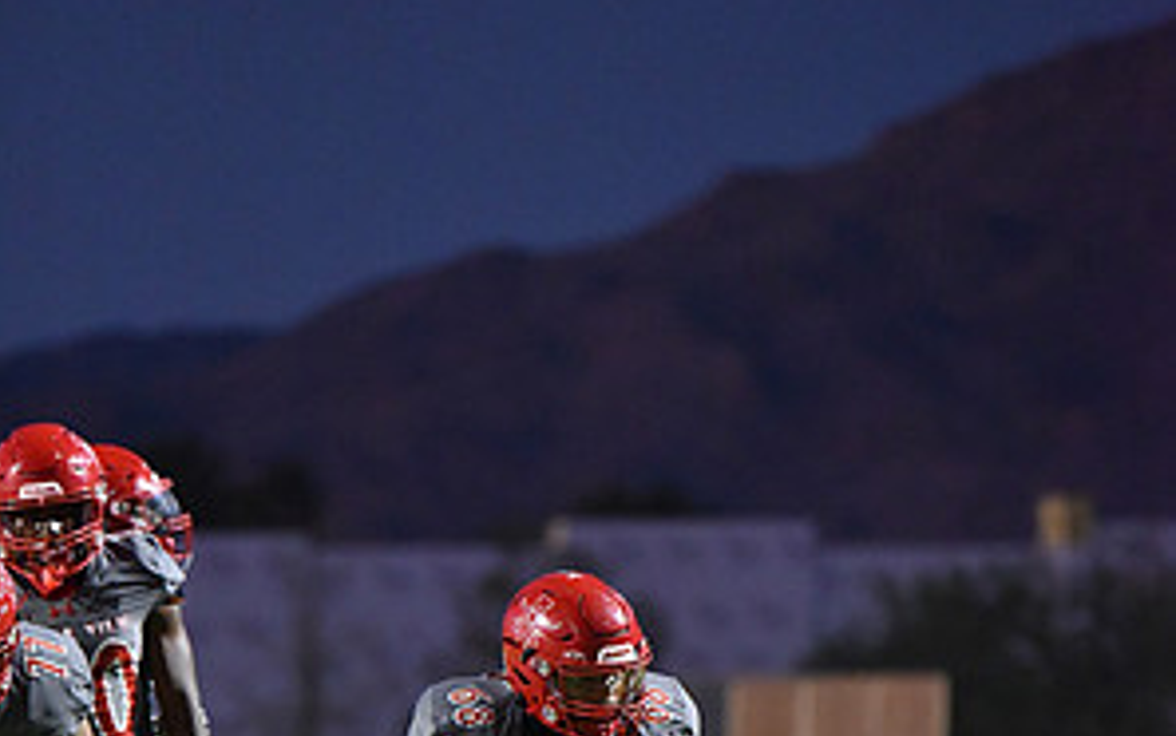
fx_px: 9652
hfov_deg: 7.0
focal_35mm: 301
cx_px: 590
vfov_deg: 4.4
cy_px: 720
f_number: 2.8
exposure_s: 1/1000
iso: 12800
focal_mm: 195
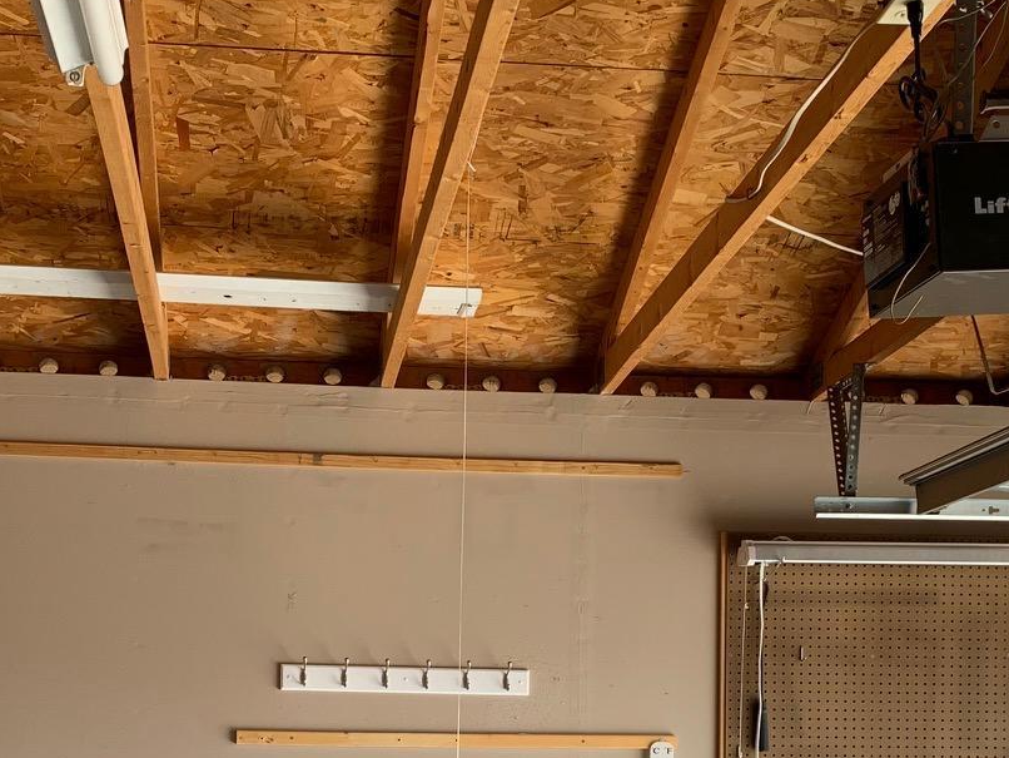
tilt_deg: -0.3
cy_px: 789
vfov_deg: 21.6
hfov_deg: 29.8
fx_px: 1895
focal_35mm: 65
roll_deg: -0.4
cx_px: 498
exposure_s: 1/143
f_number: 1.8
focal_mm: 4.25
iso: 25
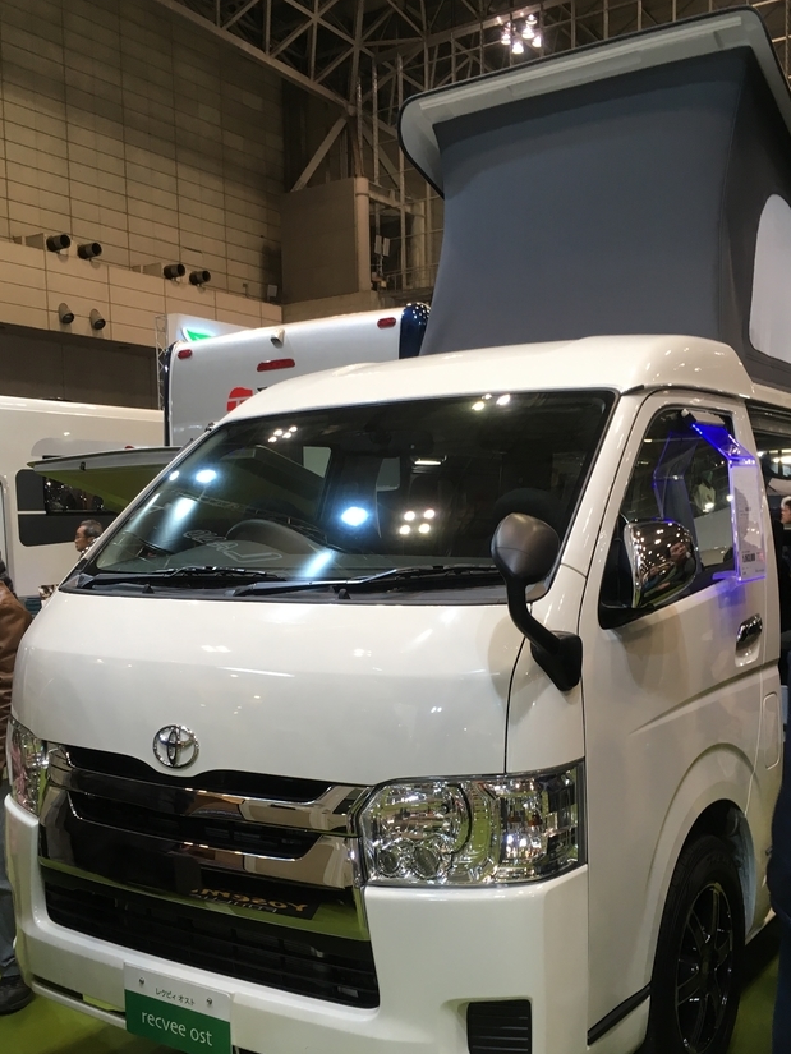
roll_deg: -0.9
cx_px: 419
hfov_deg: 39.7
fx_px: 1097
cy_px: 609
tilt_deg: -3.5
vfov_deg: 51.1
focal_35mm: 36
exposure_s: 1/30
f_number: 2.2
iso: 50
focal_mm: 4.15
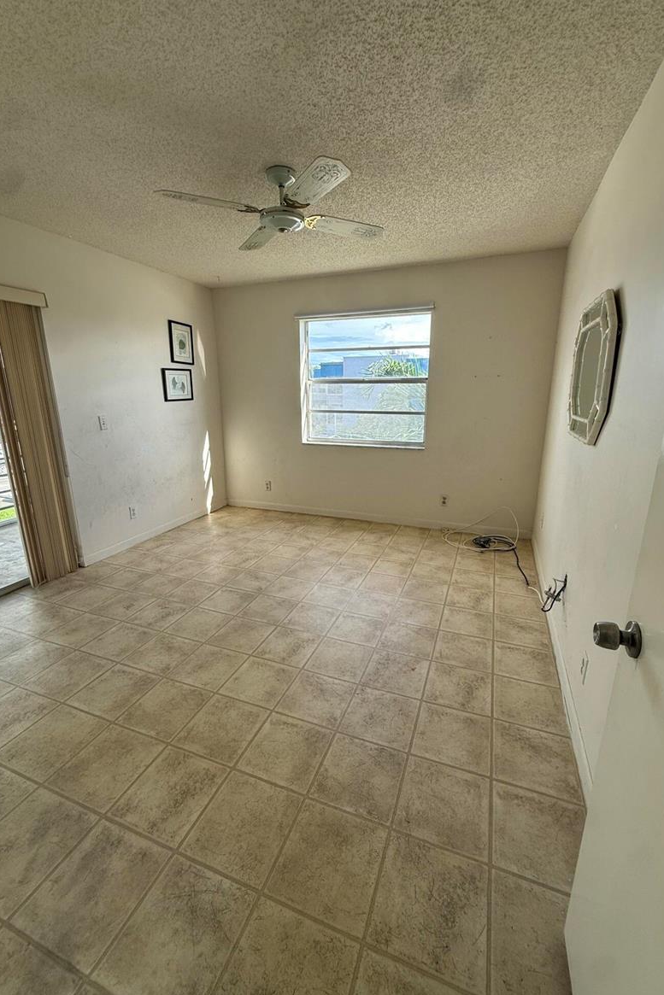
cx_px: 335
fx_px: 415
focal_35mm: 15
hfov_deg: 77.3
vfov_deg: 100.4
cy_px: 499
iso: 50
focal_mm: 2.22
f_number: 2.2
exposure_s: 1/223
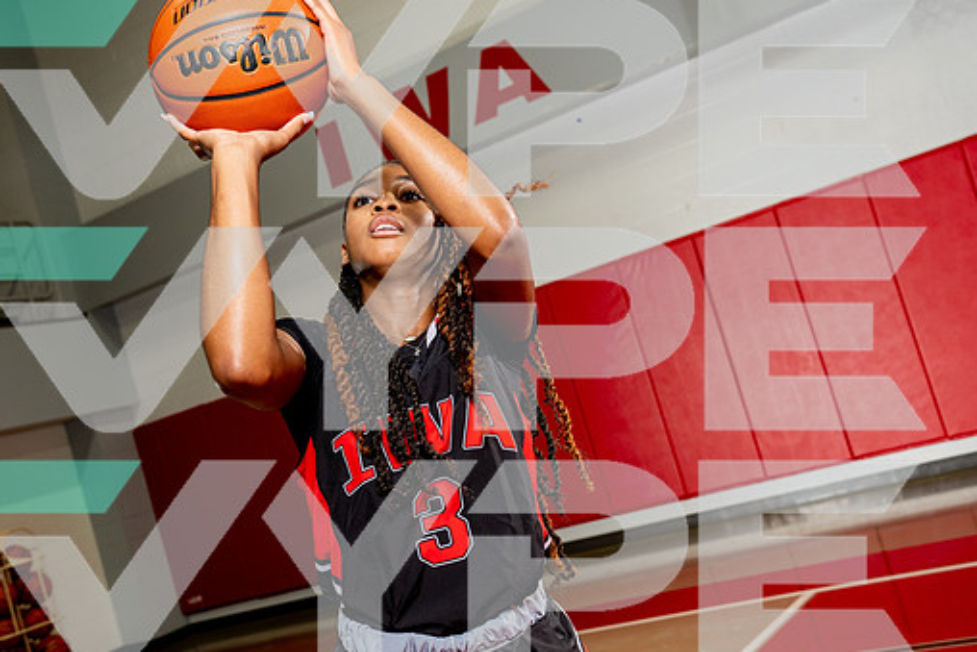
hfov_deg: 40.3
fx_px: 1330
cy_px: 330
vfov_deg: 27.5
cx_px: 437
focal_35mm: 49
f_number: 5.6
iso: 400
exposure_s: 1/250
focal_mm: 41
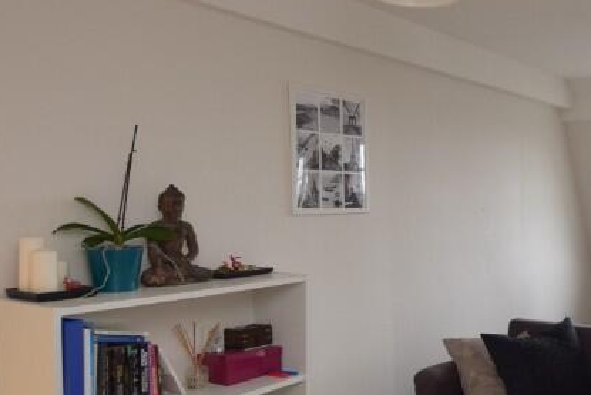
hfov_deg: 44.4
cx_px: 587
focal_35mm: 37
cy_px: 225
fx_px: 608
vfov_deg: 35.9
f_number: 4
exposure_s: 1/80
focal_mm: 10
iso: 400
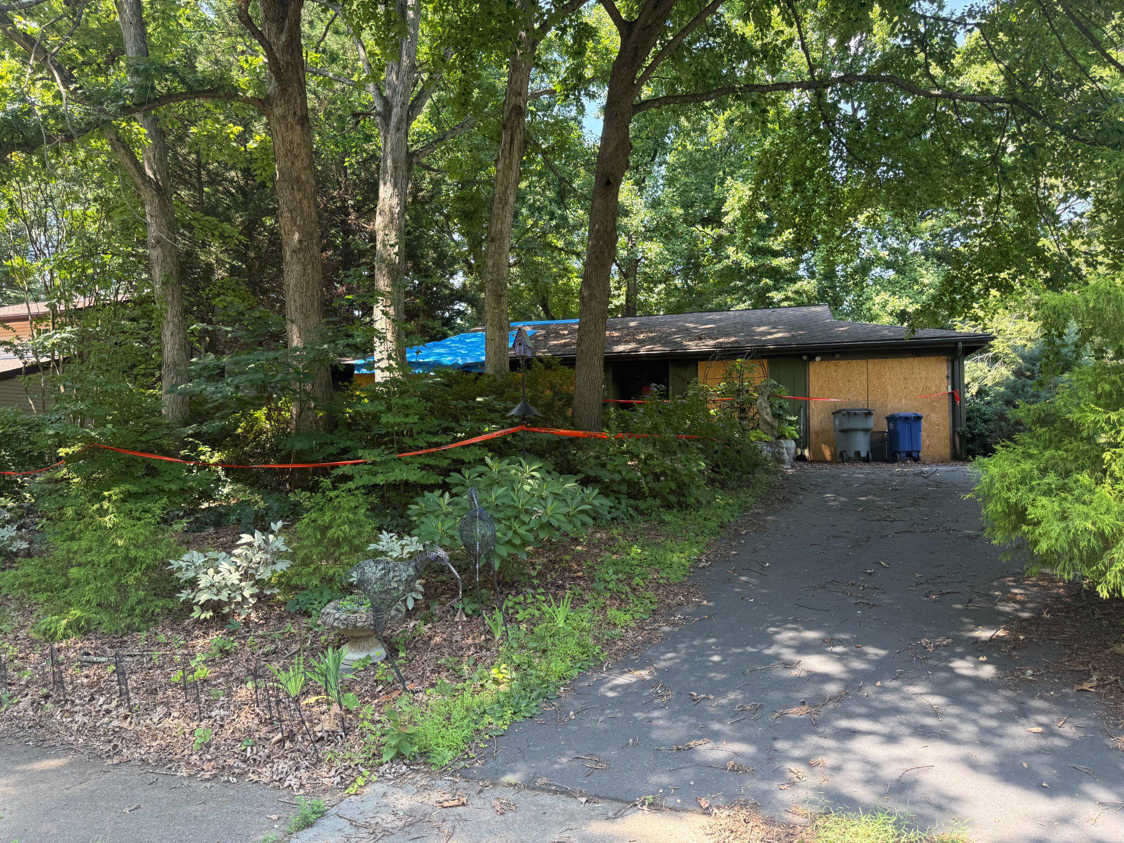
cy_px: 422
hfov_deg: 71.6
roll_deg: +0.0
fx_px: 779
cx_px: 562
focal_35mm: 24
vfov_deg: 56.8
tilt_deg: +2.3
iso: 100
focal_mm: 6.76
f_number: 1.78
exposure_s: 1/296
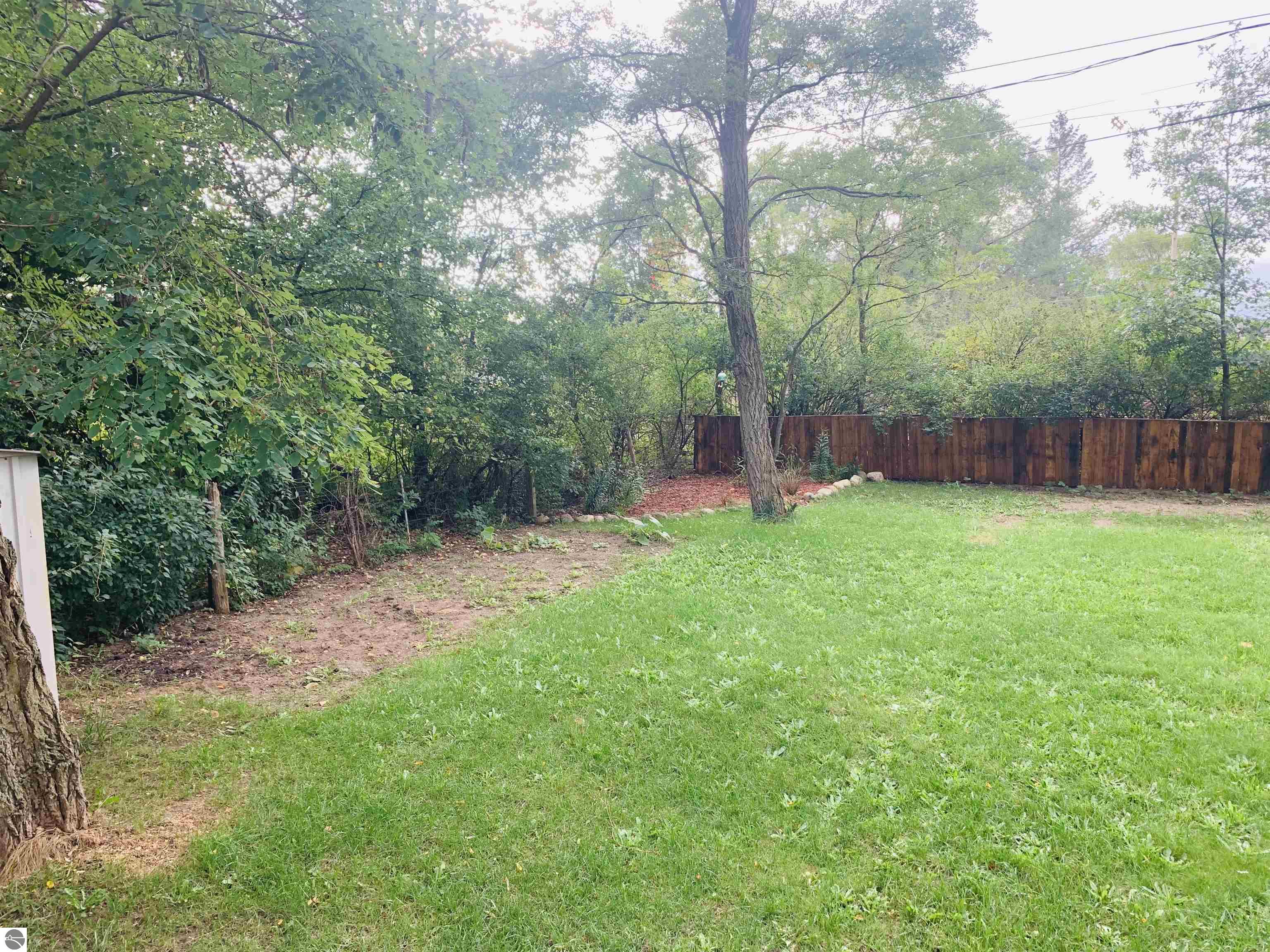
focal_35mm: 26
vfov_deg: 53.1
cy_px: 476
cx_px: 635
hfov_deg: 67.3
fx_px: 954
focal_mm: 4.25
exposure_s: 1/156
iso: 25
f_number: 1.8
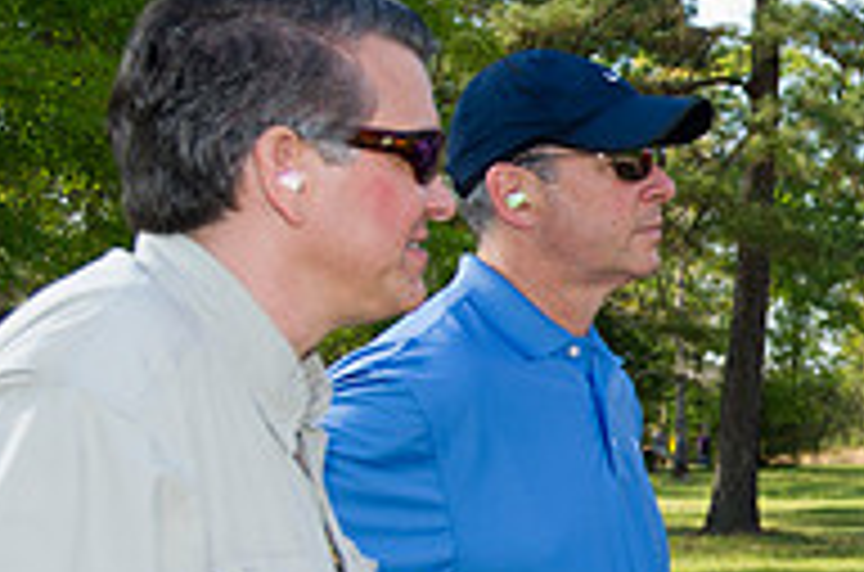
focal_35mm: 106
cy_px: 464
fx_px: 2538
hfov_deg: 17.8
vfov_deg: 12.8
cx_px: 1197
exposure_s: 1/125
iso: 100
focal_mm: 35
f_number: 6.3
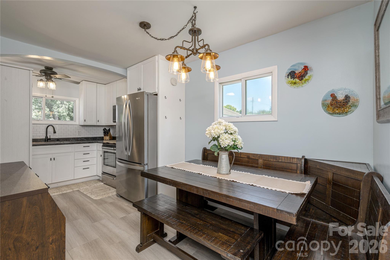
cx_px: 195
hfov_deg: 98.5
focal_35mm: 16
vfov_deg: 75.6
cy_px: 130
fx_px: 168
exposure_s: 1/30
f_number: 7.1
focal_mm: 15.5
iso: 320
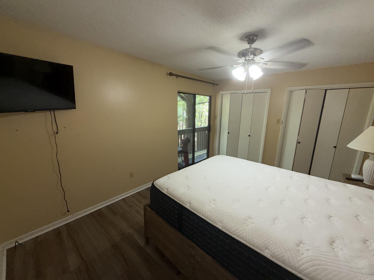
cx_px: 187
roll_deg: -0.9
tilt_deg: -11.4
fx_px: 151
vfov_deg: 85.7
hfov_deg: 102.1
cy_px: 140
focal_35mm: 14
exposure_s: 1/121
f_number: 2.2
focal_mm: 2.22
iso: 80
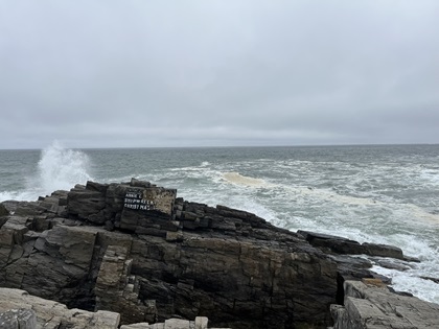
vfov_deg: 53.1
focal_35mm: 26
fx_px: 330
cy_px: 164
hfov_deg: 67.3
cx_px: 220
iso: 50
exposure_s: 1/6897
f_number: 1.6
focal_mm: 5.1
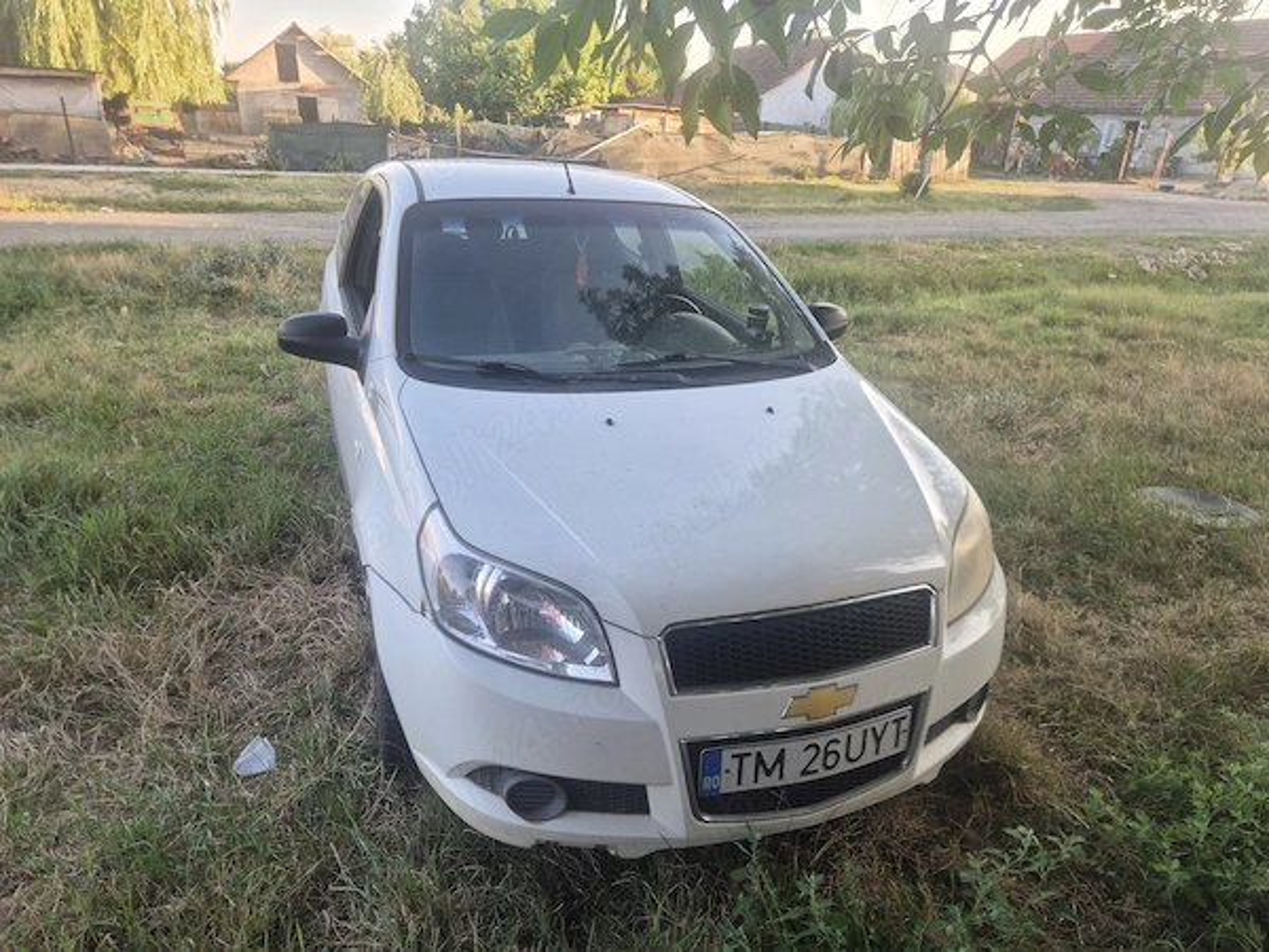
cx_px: 634
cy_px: 476
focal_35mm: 23
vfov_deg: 58.9
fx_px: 843
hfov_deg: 73.9
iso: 50
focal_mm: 5.4
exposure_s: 1/180
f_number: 1.8
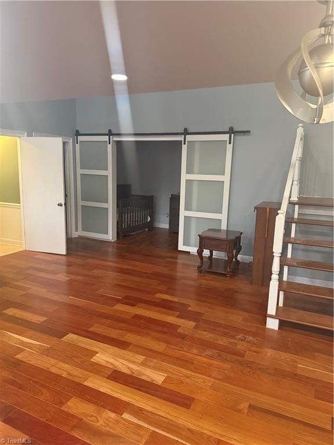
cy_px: 222
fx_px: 309
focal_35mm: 24
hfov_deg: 56.8
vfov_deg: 71.6
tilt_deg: -11.2
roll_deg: -2.8
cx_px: 167
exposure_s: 1/60
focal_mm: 6.76
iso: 640
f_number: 1.78
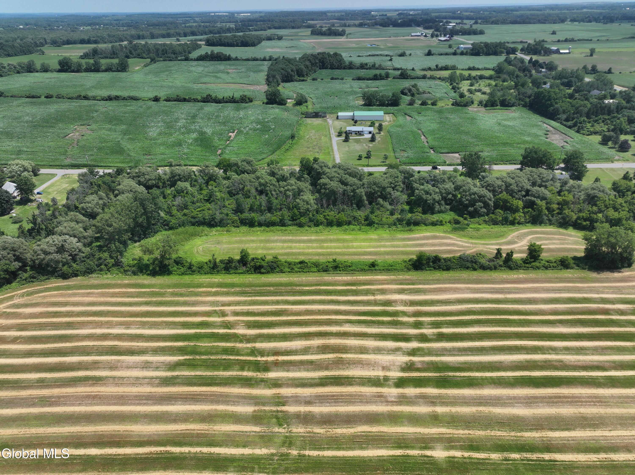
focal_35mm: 24
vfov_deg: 56.8
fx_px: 440
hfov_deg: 71.6
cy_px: 238
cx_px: 318
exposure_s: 1/2000
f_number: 3.2
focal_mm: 12.29
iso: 100
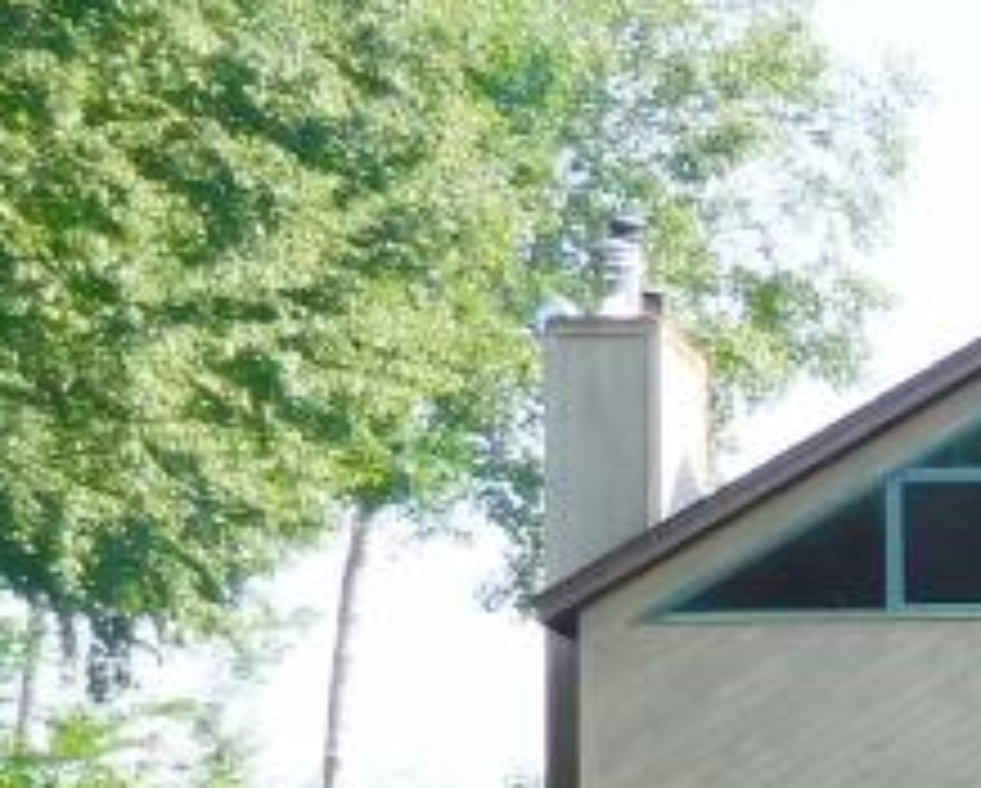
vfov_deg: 8.4
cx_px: 1868
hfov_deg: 9.9
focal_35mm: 183
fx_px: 5320
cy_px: 756
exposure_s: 1/400
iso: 125
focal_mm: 7.1
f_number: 3.9
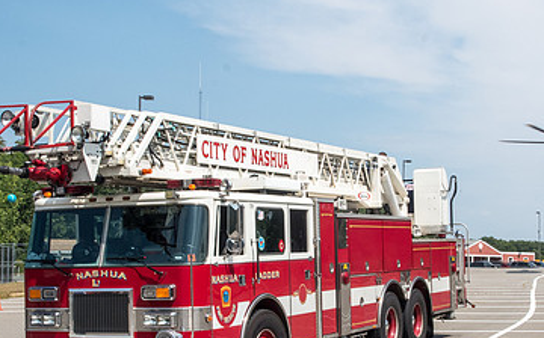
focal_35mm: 71
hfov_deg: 28.9
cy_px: 208
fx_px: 1051
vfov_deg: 18.3
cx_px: 324
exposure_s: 1/500
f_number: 16
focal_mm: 24
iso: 500
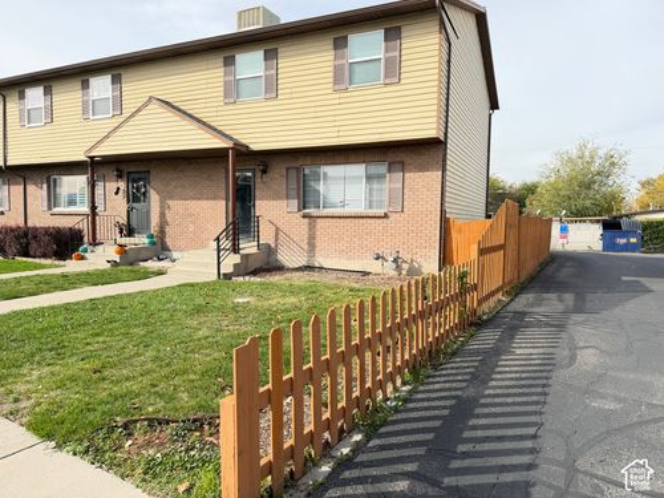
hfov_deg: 71.6
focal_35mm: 24
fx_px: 460
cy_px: 249
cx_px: 332
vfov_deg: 56.8
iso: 80
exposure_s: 1/1493
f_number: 1.78
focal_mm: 6.76
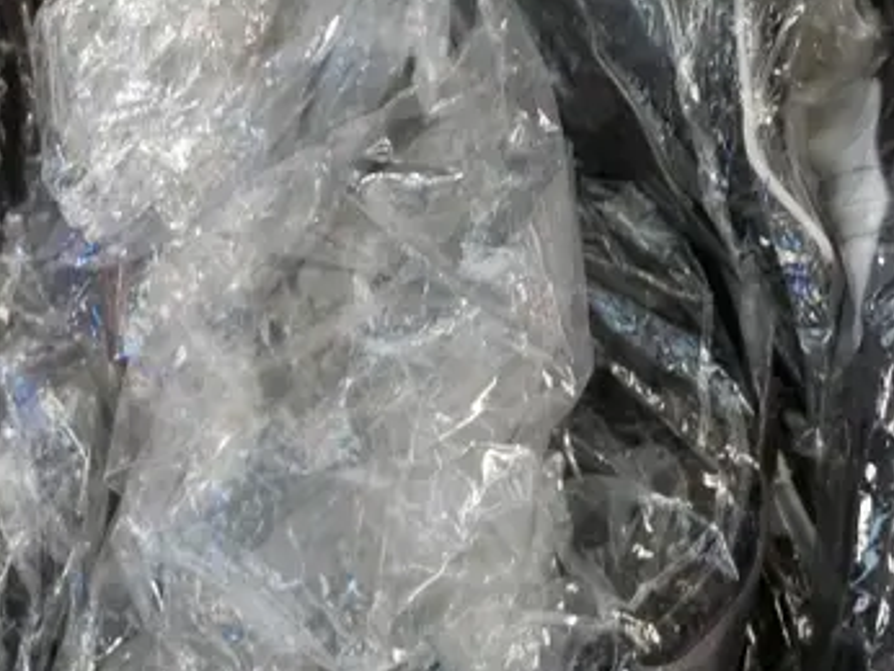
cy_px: 57
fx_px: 3515
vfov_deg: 10.9
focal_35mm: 136
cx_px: 574
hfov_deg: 14.5
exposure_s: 1/60
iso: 2000
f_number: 4.3
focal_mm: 23
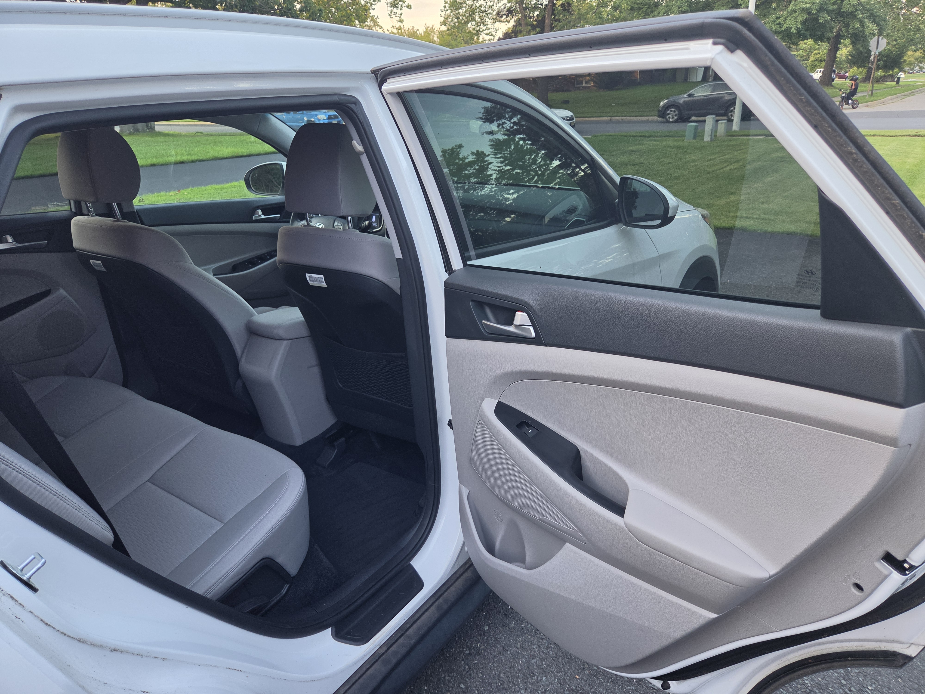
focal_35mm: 23
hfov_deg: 73.9
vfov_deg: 58.9
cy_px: 347
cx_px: 462
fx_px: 615
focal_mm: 5.4
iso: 125
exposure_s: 1/180
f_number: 1.8
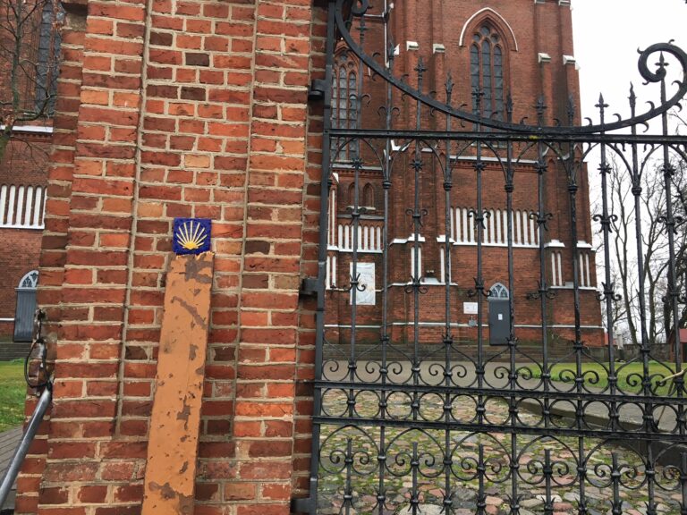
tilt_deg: +8.8
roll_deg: -0.8
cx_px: 344
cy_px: 258
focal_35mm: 29
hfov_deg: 61.7
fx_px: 576
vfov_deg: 48.2
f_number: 2.2
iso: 32
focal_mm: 4.15
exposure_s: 1/33
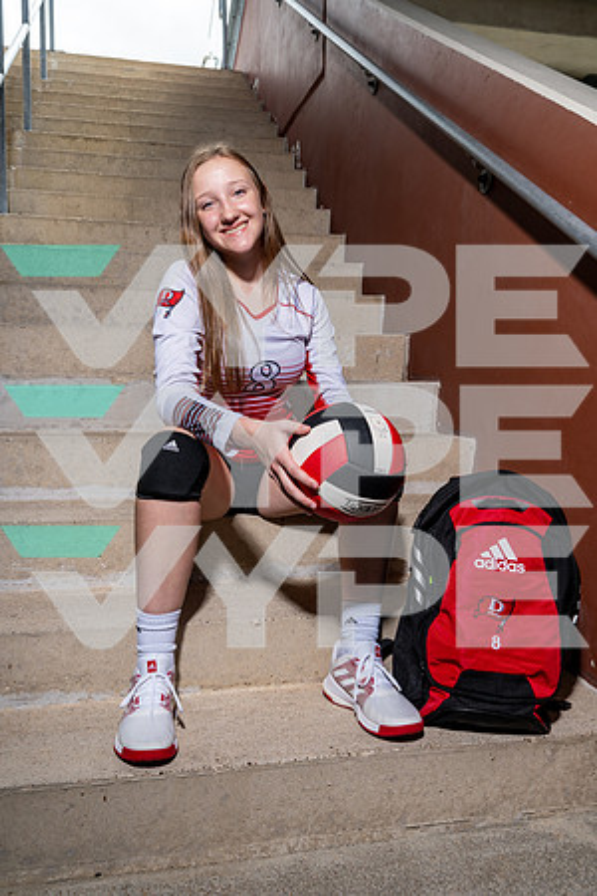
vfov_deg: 60.3
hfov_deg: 42.3
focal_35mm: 31
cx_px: 298
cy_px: 448
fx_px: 771
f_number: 8
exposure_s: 1/125
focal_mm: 31
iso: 100
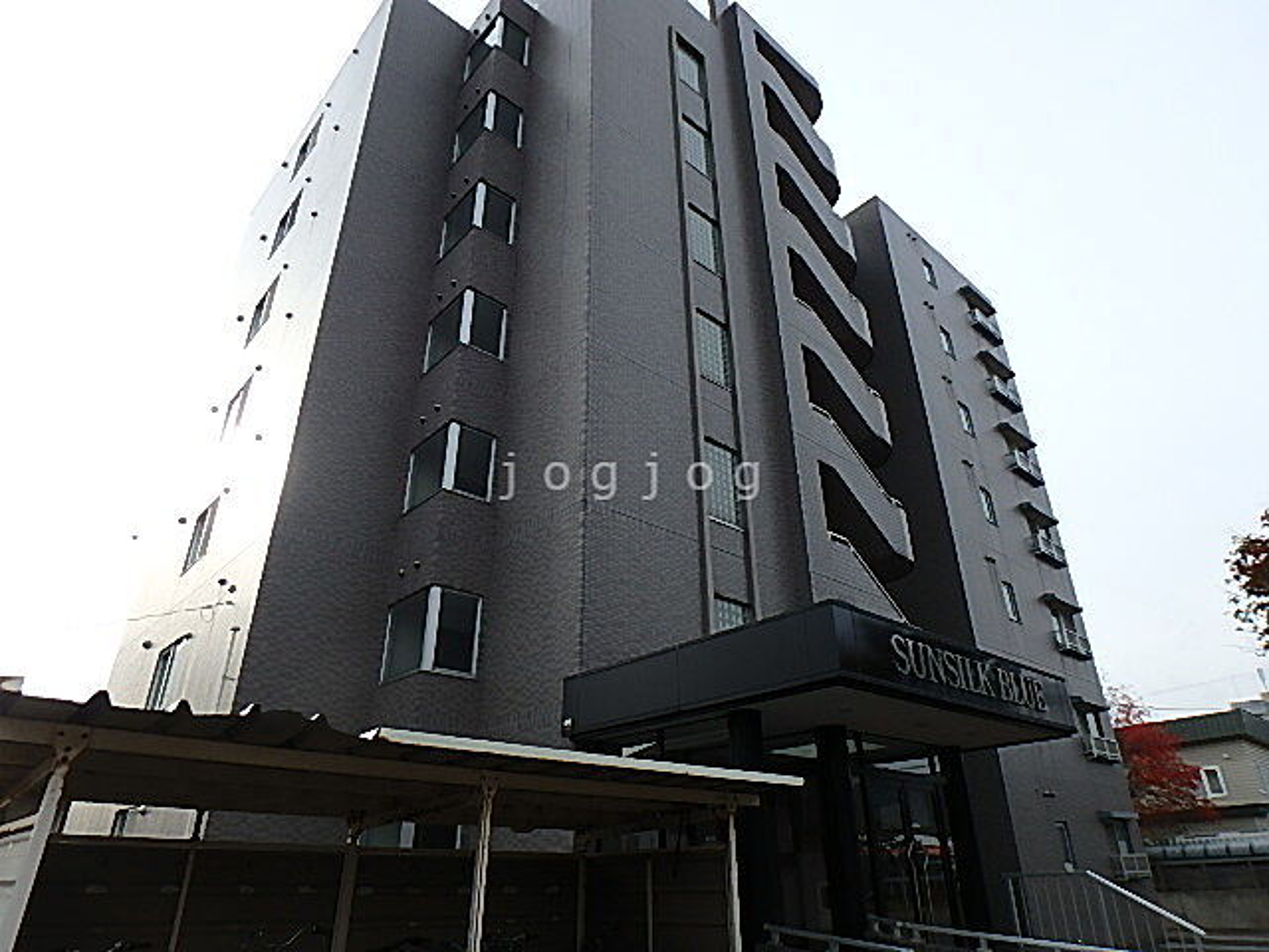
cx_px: 634
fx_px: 770
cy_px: 476
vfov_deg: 63.4
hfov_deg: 79.0
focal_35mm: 21
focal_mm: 3.7
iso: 125
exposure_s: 1/640
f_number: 3.5
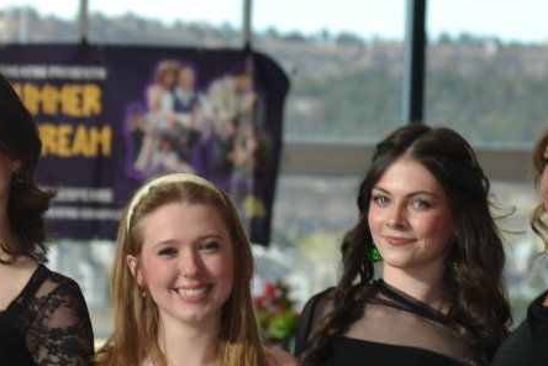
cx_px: 67
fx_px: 7538
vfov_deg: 2.8
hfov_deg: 4.2
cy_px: 152
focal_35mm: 495
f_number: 5
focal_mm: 135
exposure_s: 1/125
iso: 100
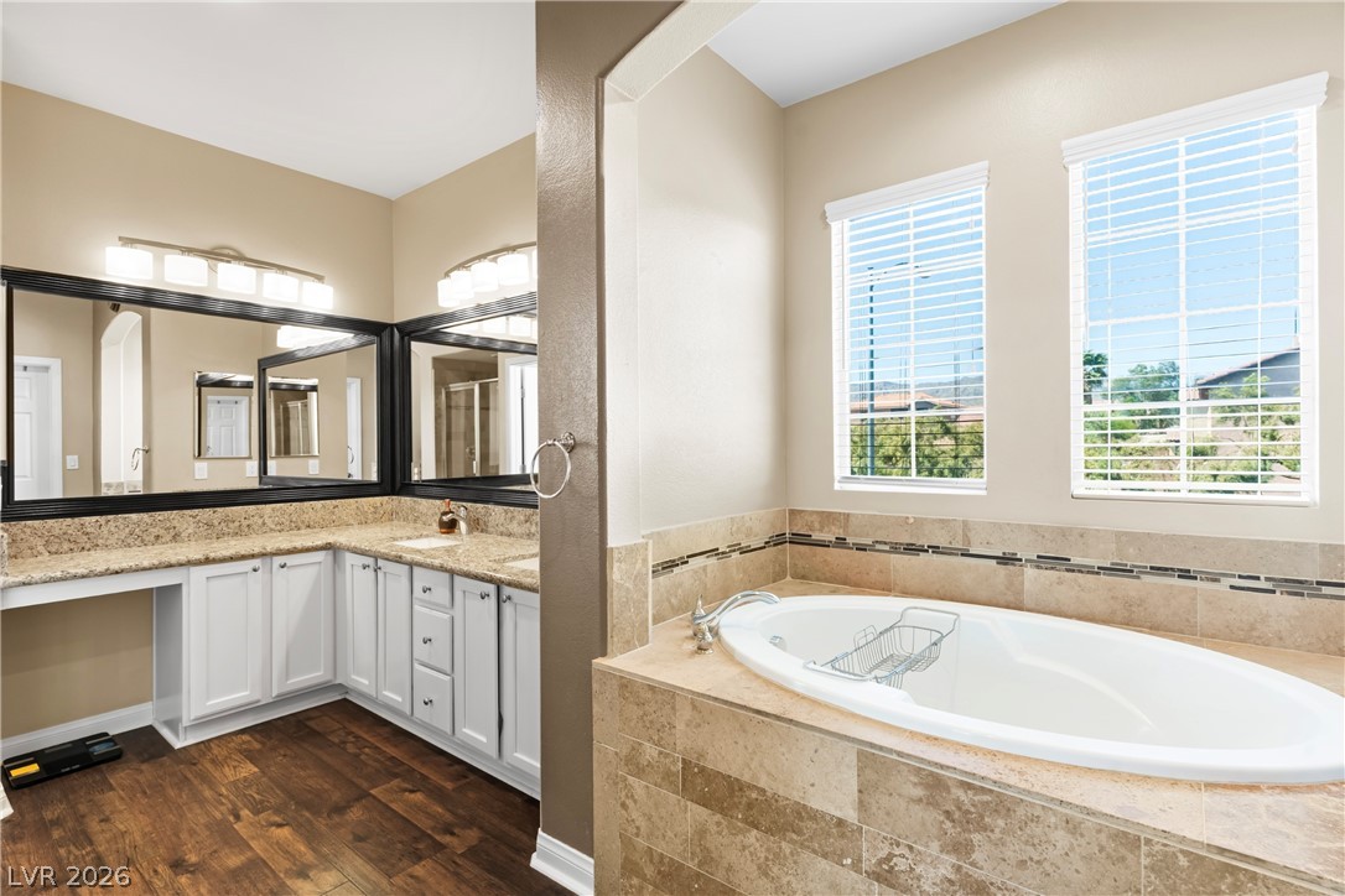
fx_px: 635
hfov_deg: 93.3
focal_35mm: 17
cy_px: 448
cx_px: 672
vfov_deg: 70.4
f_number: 8
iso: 400
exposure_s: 1/13
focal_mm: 17
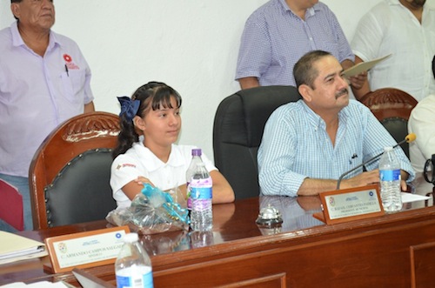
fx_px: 904
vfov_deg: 18.1
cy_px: 144
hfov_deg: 27.0
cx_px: 218
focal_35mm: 75
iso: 1600
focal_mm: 50
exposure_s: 1/40
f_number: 5.6
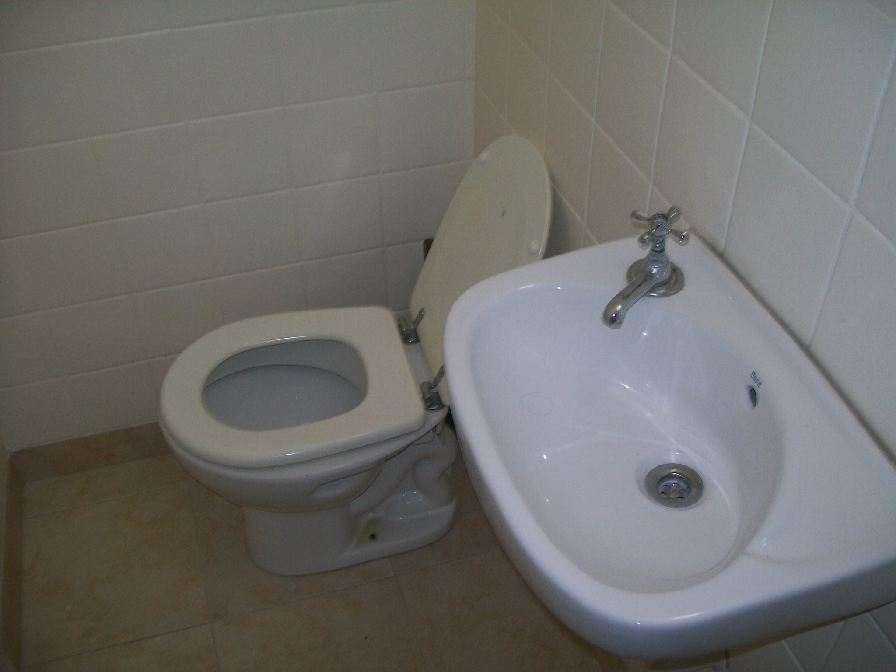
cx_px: 448
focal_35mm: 36
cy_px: 336
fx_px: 932
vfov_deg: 39.7
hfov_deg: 51.4
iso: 80
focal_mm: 6
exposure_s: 1/30
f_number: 2.7
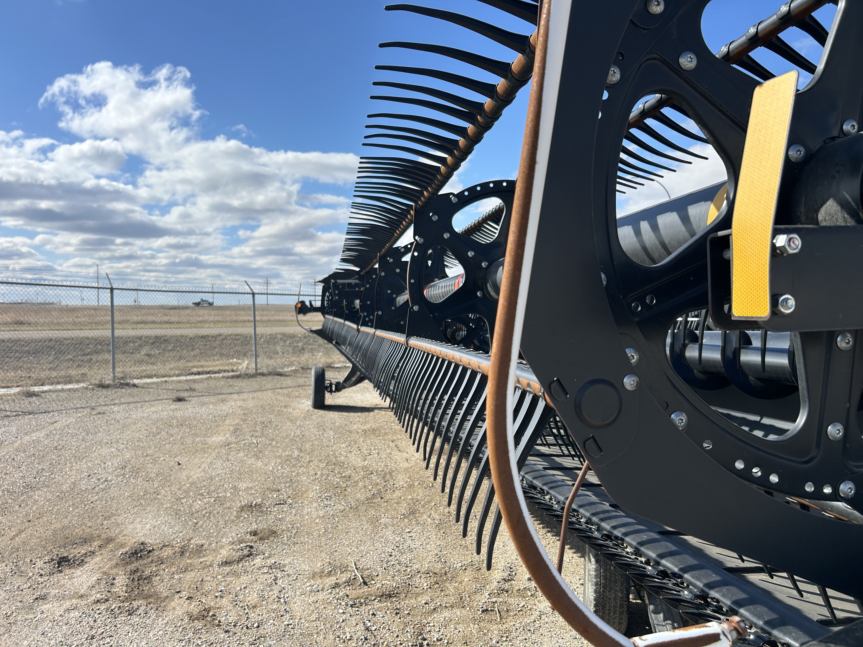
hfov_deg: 67.3
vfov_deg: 53.1
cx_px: 432
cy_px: 324
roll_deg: +0.8
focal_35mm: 26
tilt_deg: +1.0
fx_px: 648
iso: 50
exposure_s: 1/5076
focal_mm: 5.7
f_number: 1.5
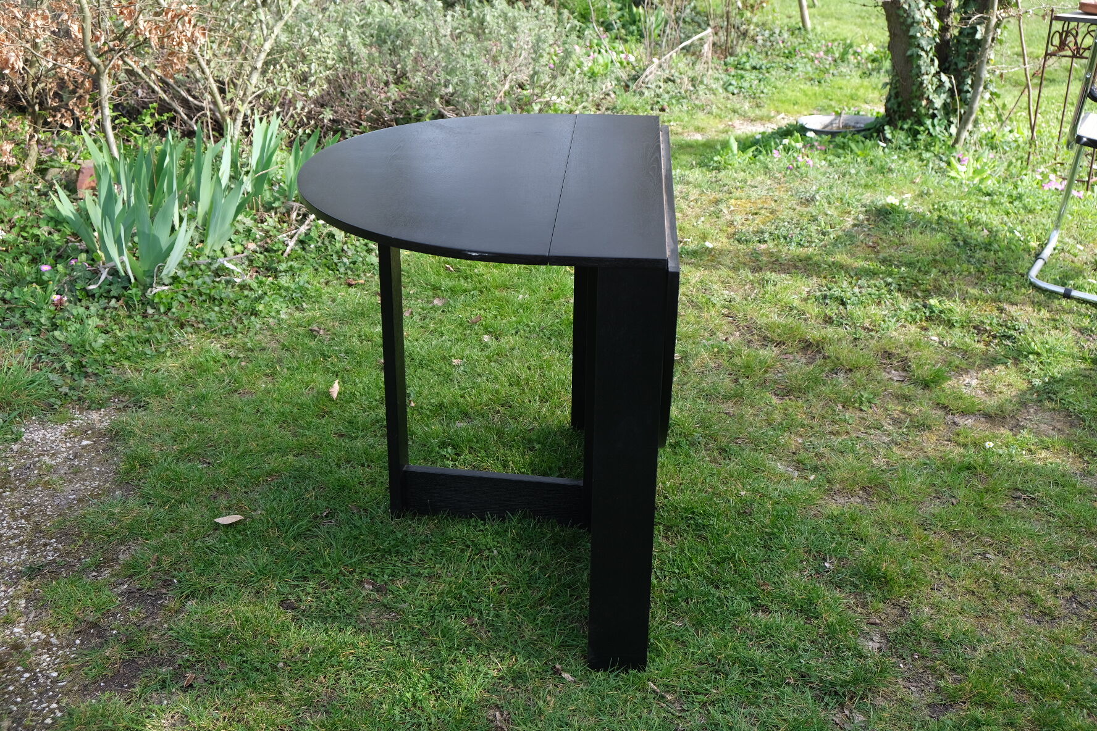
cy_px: 366
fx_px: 1219
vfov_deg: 33.4
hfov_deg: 48.5
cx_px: 548
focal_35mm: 40
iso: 160
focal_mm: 26.5
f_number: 5
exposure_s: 1/125
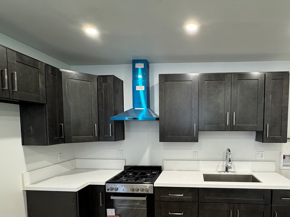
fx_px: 176
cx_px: 182
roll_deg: -0.6
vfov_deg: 62.4
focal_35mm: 21
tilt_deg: -4.2
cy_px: 138
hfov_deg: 77.5
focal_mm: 2.22
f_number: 2.2
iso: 250
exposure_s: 1/60
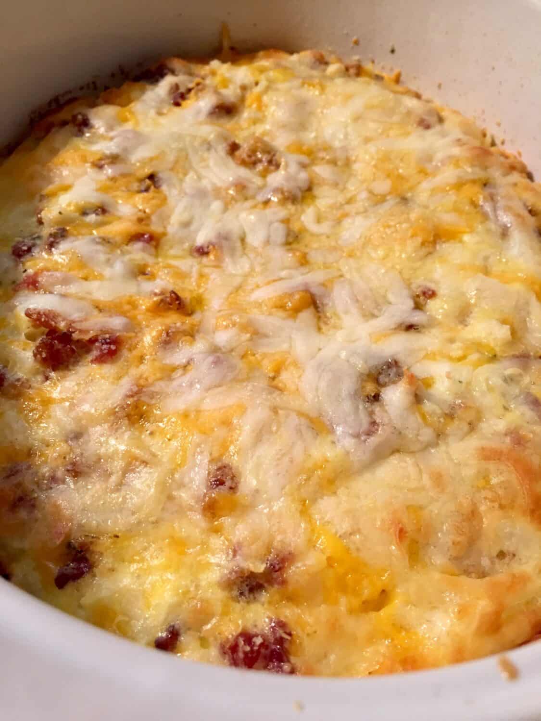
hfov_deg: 48.2
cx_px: 270
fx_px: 604
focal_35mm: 29
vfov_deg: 61.7
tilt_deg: -48.3
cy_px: 360
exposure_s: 1/30
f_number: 2.2
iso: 100
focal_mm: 4.15
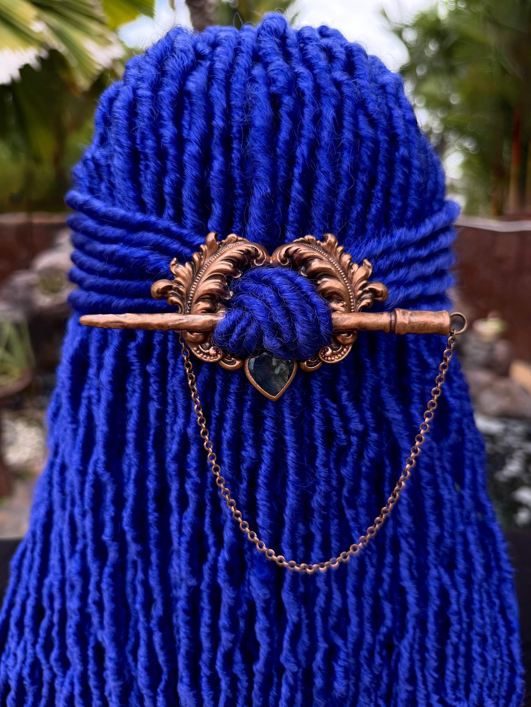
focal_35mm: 24
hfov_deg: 56.8
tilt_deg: -15.7
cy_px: 354
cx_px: 266
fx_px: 491
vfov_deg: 71.6
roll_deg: -0.3
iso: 80
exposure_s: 1/728
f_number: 1.78
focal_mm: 6.76
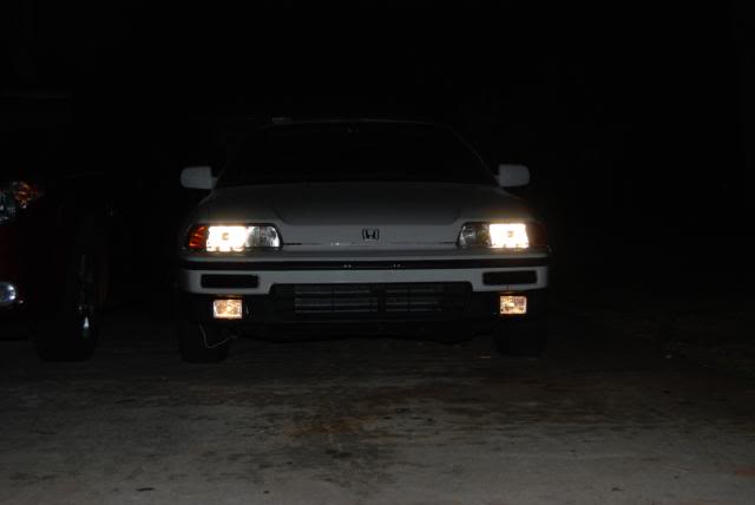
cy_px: 252
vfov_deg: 25.8
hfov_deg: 37.8
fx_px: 1102
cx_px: 378
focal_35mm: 52
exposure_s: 1/200
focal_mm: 35
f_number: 4.8
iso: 100
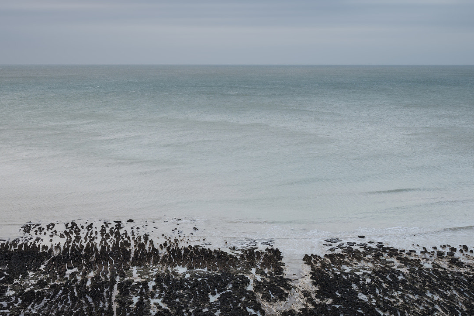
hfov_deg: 33.7
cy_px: 153
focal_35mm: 59
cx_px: 166
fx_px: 777
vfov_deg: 23.0
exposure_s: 1/60
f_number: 11
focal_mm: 40
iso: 500
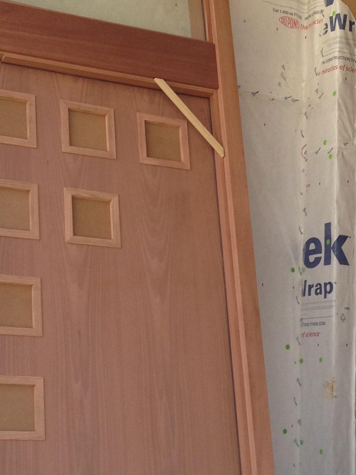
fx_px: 1138
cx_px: 218
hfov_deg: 17.8
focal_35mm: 83
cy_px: 270
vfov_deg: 23.5
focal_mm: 4.12
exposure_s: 1/134
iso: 50
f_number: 2.4
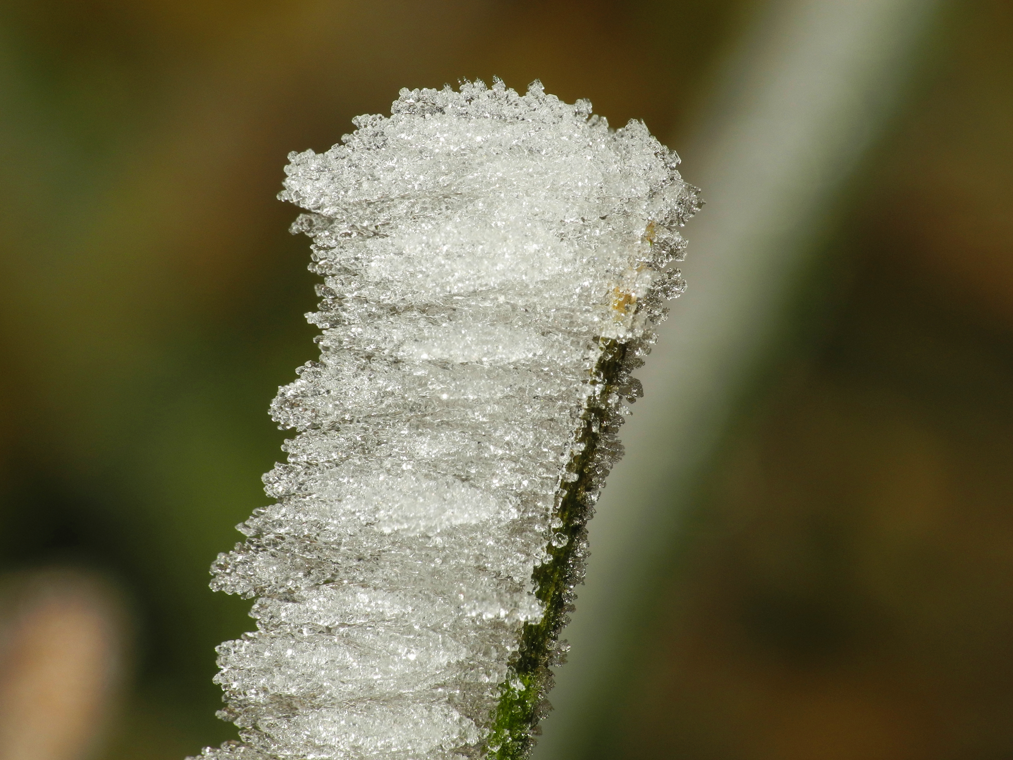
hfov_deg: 9.9
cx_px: 506
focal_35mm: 200
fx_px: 5853
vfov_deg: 7.4
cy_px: 380
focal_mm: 42.6
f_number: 8
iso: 100
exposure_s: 1/160
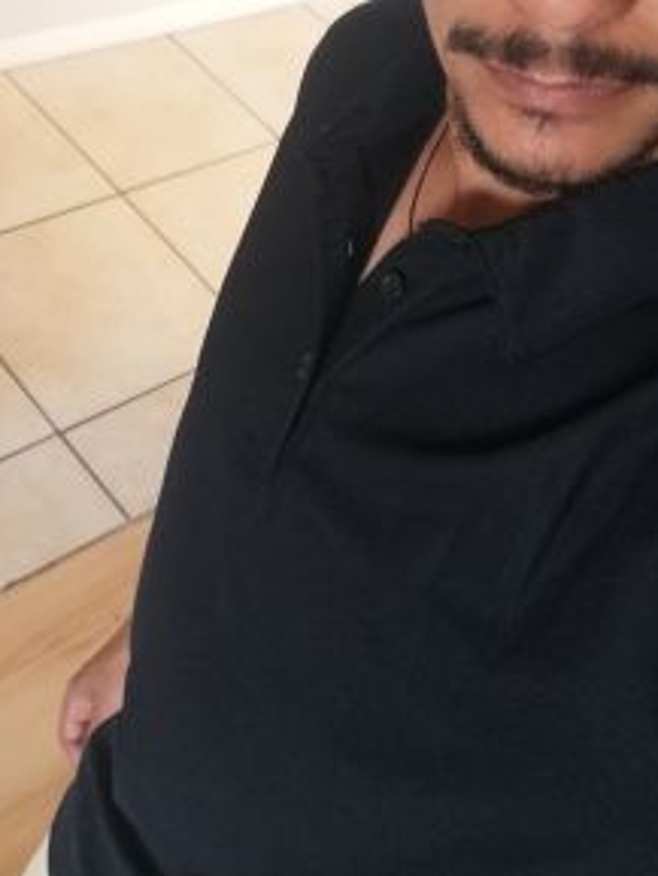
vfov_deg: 34.3
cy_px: 158
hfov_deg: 27.0
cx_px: 361
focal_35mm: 54
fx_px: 1368
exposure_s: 1/45
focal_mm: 3.81
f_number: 2
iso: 160
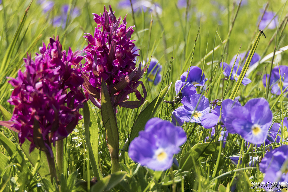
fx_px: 784
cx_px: 144
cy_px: 96
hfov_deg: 20.8
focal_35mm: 98
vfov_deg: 14.0
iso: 200
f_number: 4.1
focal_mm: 35.9
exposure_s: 1/800
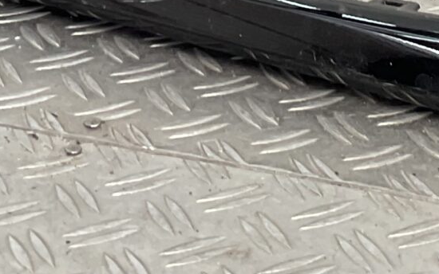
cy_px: -311
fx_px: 1711
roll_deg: -1.7
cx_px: 317
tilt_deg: -13.2
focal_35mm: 143
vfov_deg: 8.6
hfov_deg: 14.6
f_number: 1.8
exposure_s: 1/157
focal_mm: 3
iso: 16
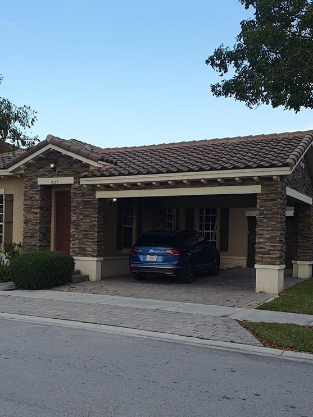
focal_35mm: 42
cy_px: 256
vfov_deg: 44.5
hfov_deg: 34.2
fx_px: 507
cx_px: 118
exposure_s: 1/674
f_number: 2.4
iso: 50
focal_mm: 4.32
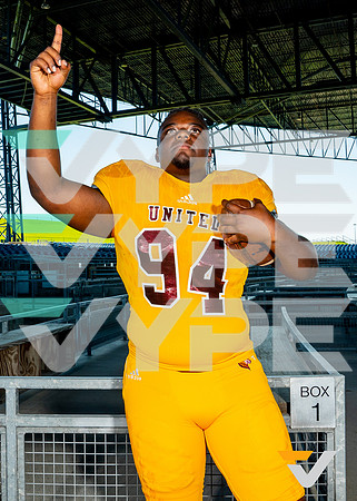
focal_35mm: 37
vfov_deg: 50.8
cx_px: 174
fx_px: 526
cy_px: 238
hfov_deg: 37.5
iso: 125
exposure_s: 1/125
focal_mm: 24
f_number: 11
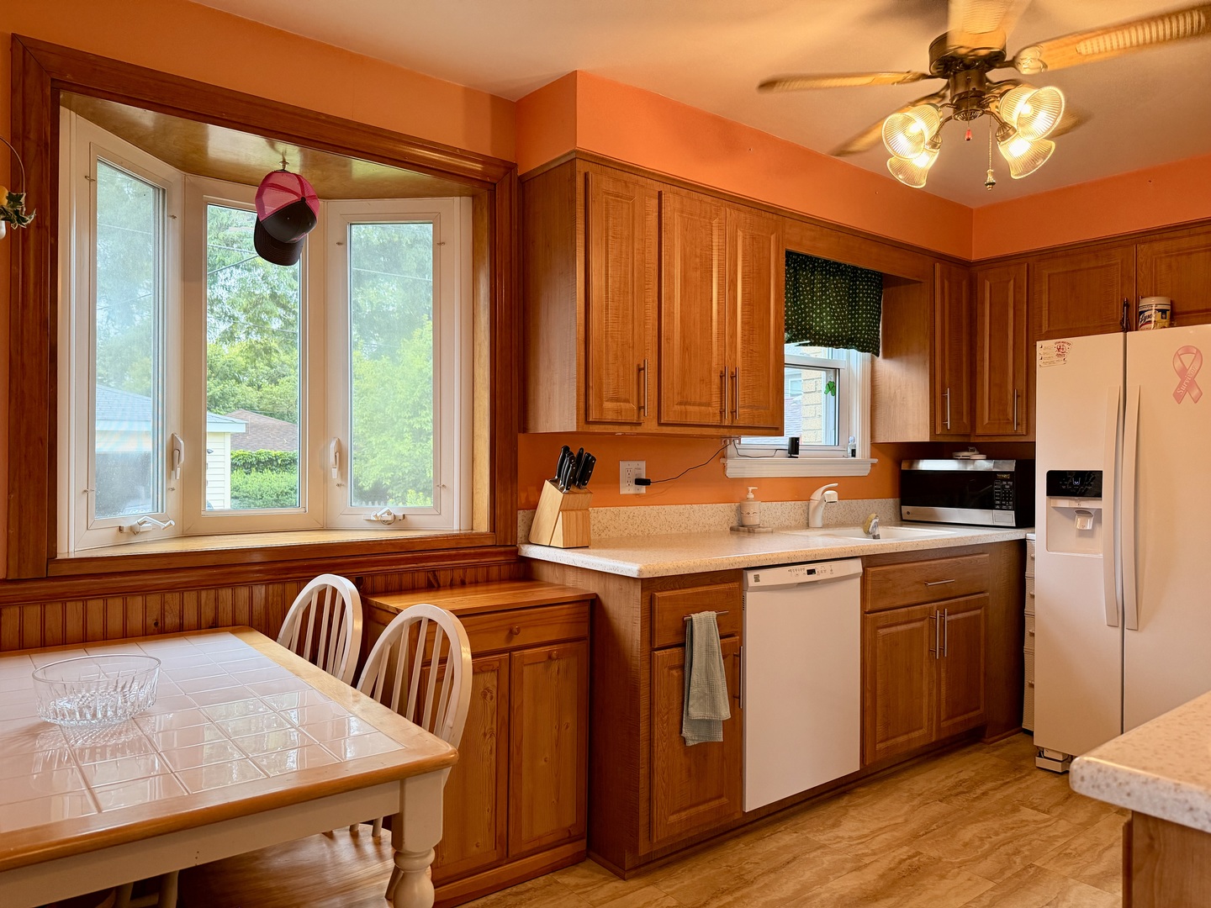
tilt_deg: -0.5
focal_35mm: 24
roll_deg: +0.3
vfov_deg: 56.8
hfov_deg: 71.6
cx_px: 606
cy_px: 454
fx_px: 840
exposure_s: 1/120
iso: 250
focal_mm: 6.76
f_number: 1.78
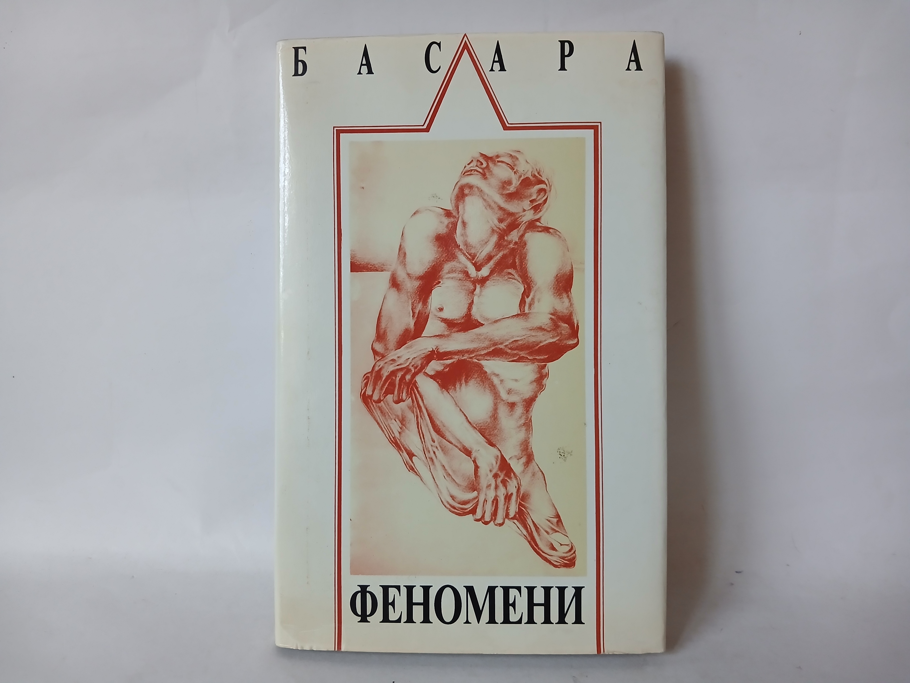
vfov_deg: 51.4
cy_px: 342
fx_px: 710
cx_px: 455
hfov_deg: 65.3
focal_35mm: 27
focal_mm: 3.98
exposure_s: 1/33.3
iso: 250
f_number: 1.8
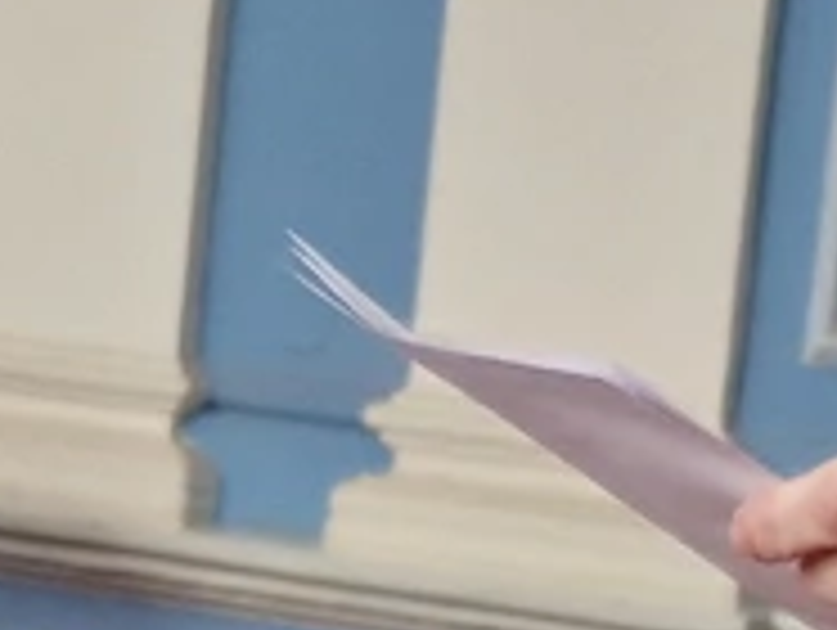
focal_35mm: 158
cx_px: 464
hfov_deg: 12.5
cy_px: 441
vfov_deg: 9.4
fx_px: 3825
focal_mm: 6.4
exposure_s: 1/100
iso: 800
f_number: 1.8
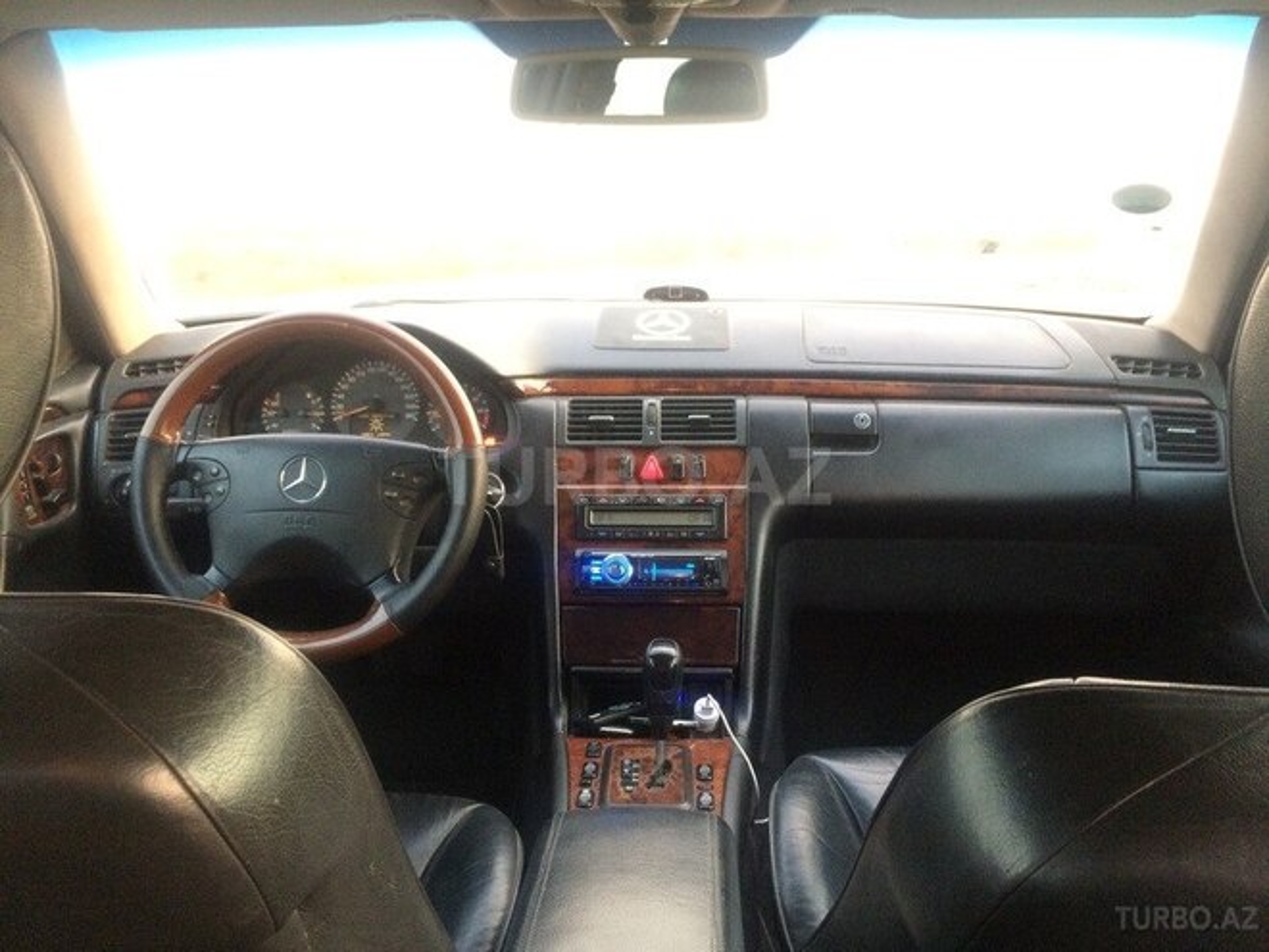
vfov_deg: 48.2
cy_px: 476
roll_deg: +1.3
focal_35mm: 29
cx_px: 634
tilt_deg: -14.1
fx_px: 1063
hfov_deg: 61.7
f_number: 2.2
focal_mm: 4.15
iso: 320
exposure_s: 1/33
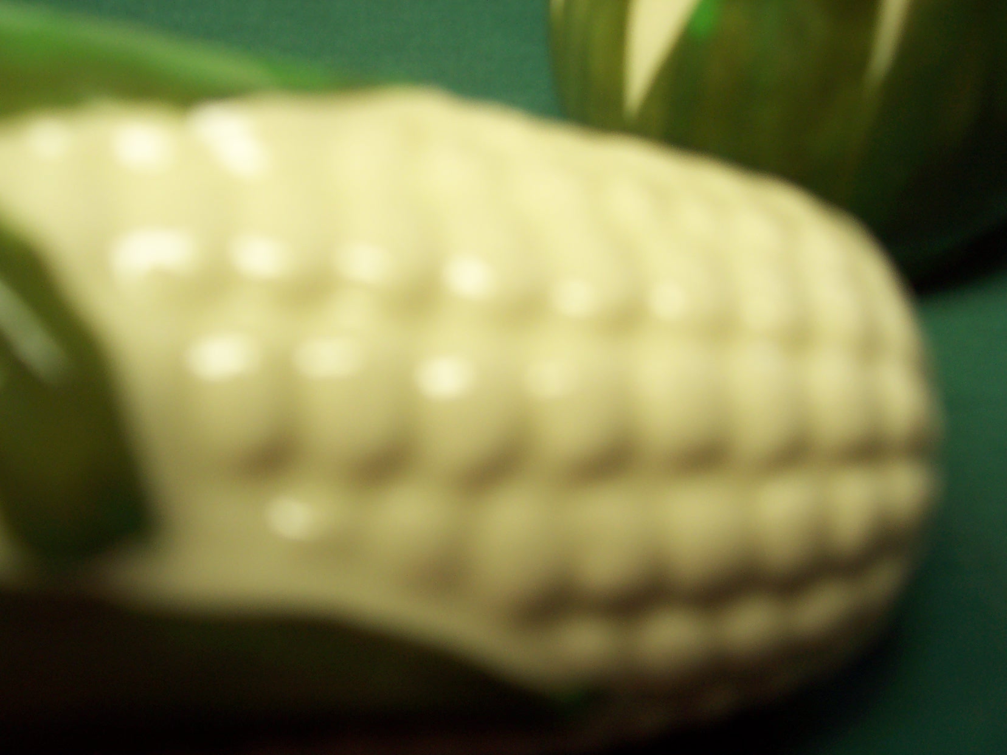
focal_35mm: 37
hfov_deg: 50.1
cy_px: 378
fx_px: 1076
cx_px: 504
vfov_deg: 38.7
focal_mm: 5.6
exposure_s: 1/60
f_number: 2.8
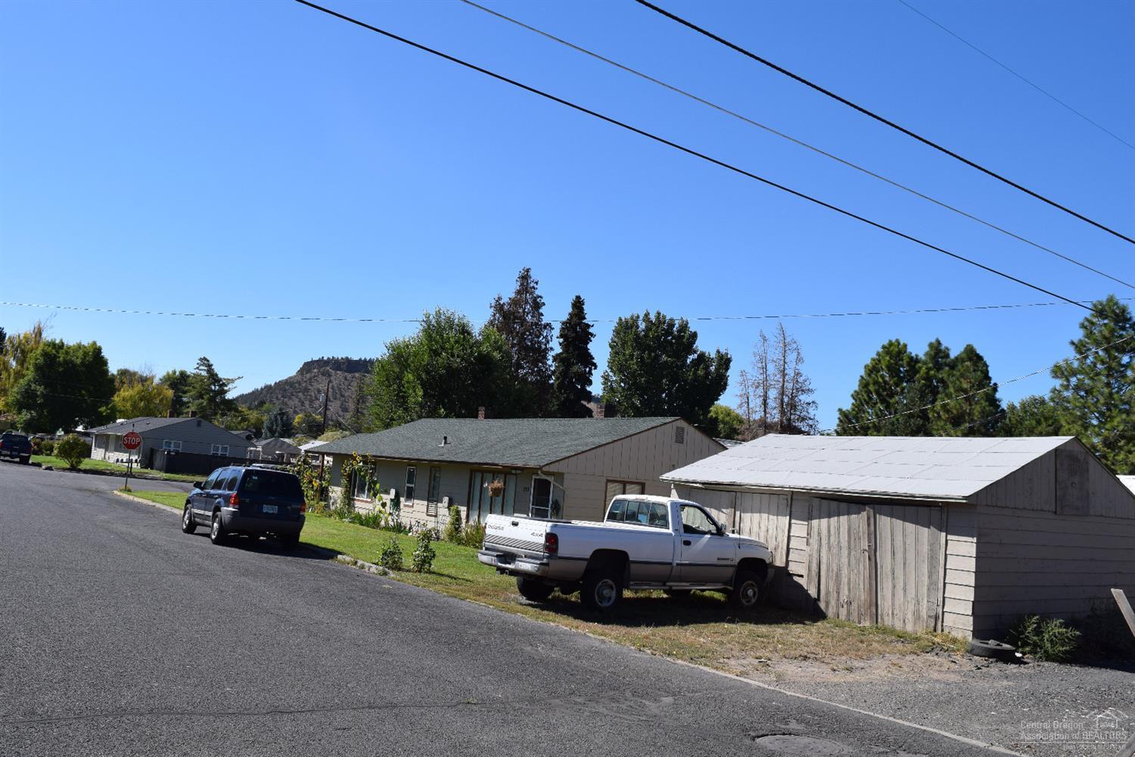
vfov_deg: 43.6
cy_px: 378
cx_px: 568
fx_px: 946
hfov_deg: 61.9
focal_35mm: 30
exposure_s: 1/400
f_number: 10
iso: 200
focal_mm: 20
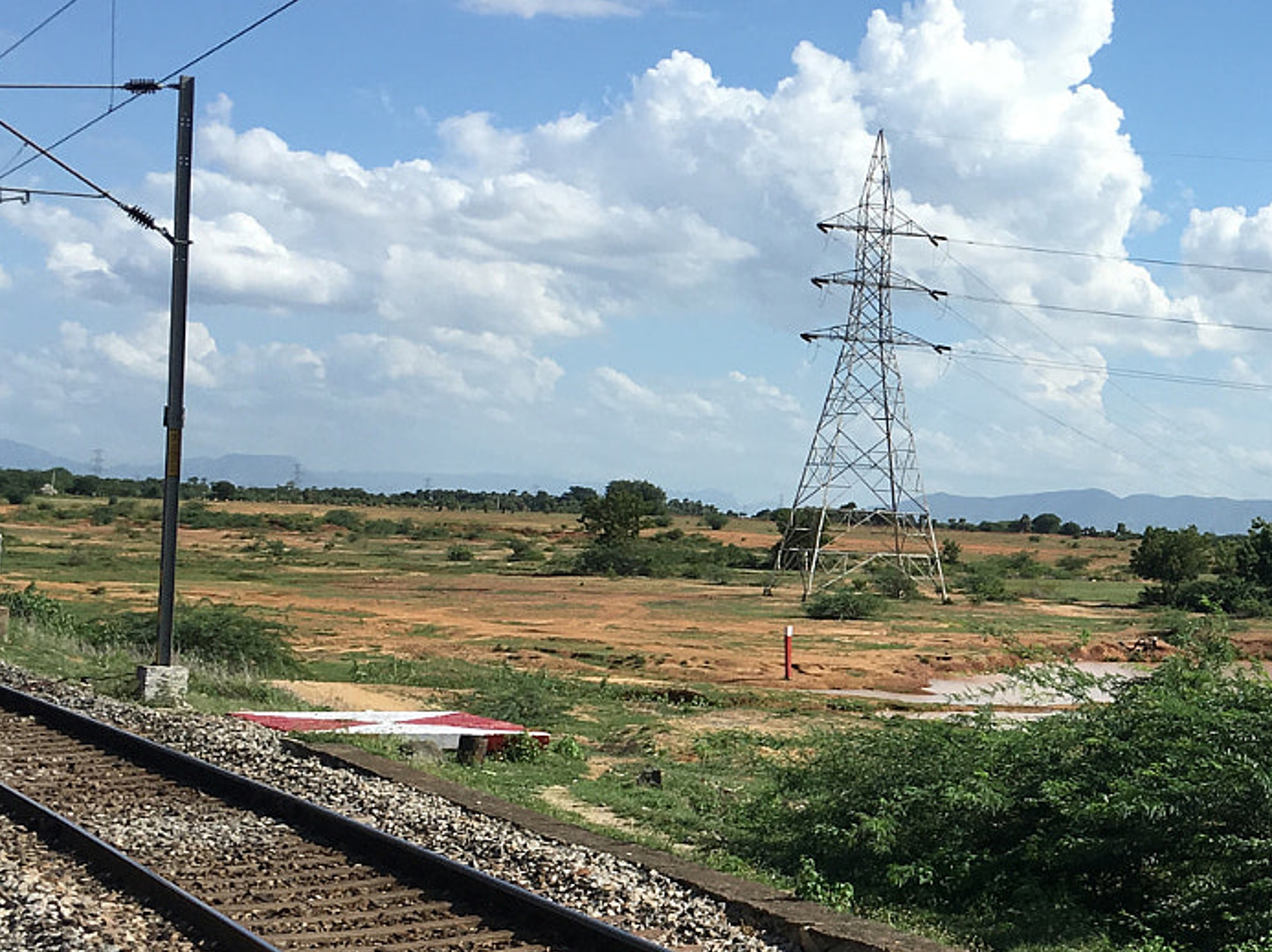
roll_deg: -2.2
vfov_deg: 21.9
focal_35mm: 67
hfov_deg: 27.6
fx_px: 2461
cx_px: 1213
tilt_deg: -1.2
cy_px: 543
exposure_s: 1/2024
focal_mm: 4.15
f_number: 2.2
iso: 25
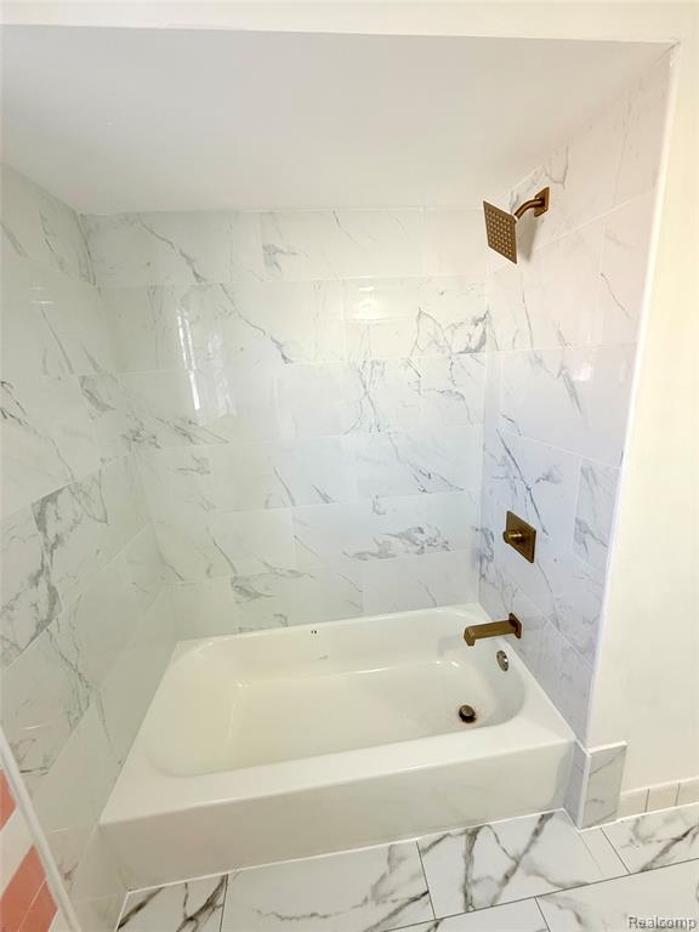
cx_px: 350
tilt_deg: -14.8
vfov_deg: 102.1
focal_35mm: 14
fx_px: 377
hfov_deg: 85.7
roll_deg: +4.0
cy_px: 466
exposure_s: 1/99
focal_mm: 2.22
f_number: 2.2
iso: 125
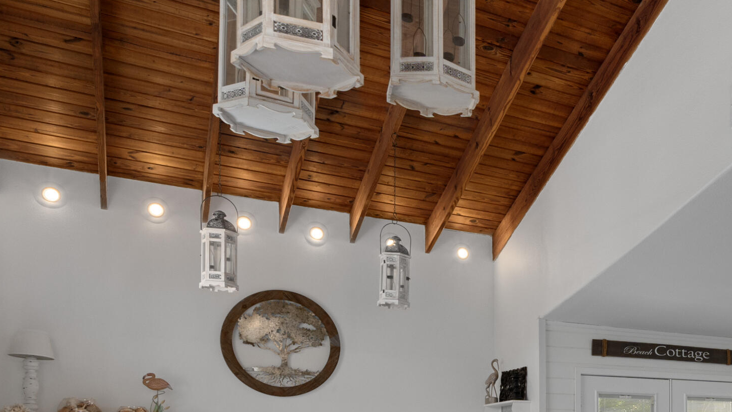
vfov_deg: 26.1
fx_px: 817
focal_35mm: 42
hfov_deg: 41.8
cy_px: 456
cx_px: 736
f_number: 8
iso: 320
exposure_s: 1/6
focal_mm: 13
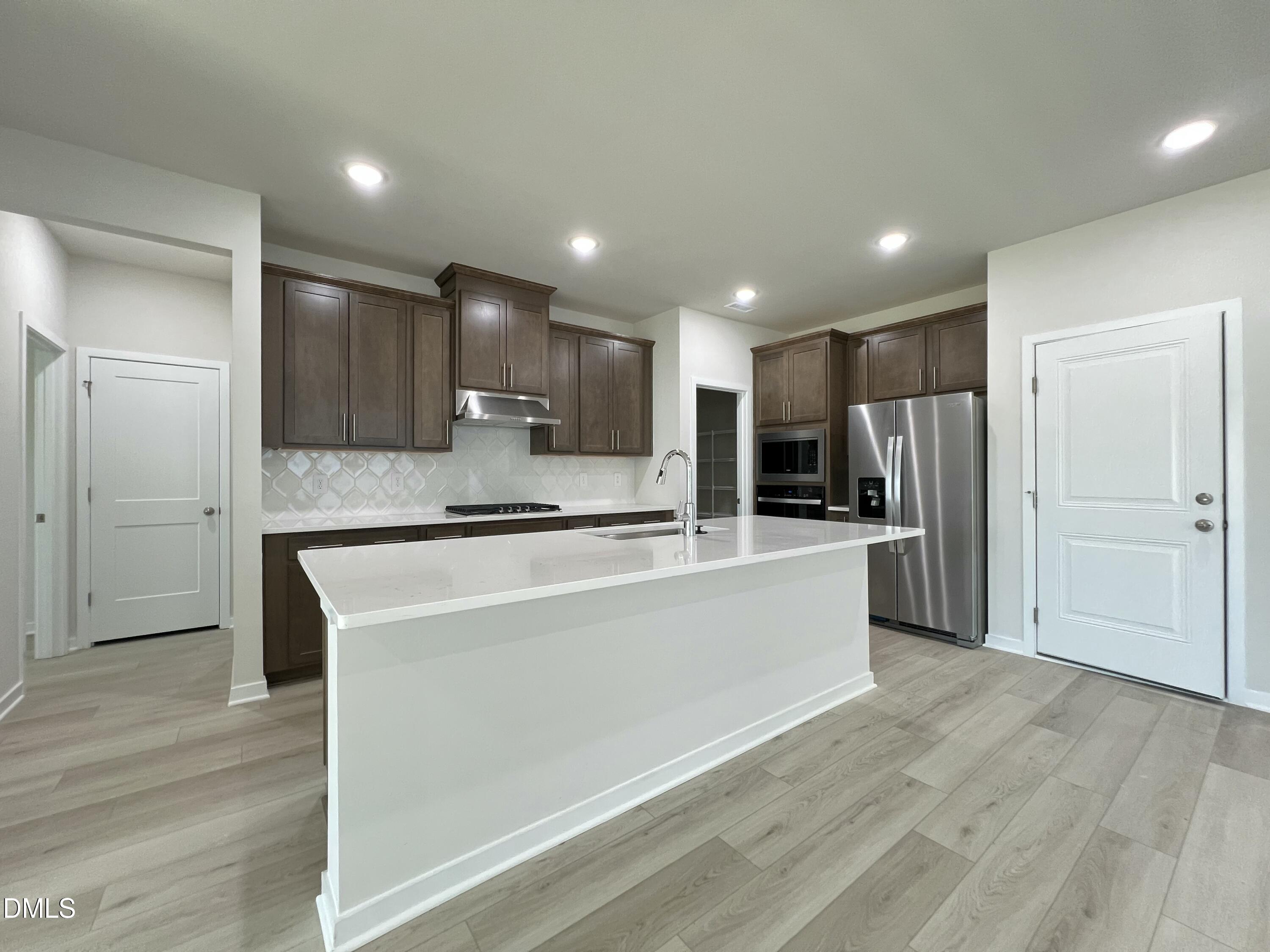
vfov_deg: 89.9
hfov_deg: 106.2
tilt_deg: -0.3
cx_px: 635
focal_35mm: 13
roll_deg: +0.5
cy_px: 476
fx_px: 477
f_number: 1.8
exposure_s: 1/60
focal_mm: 1.57
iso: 200
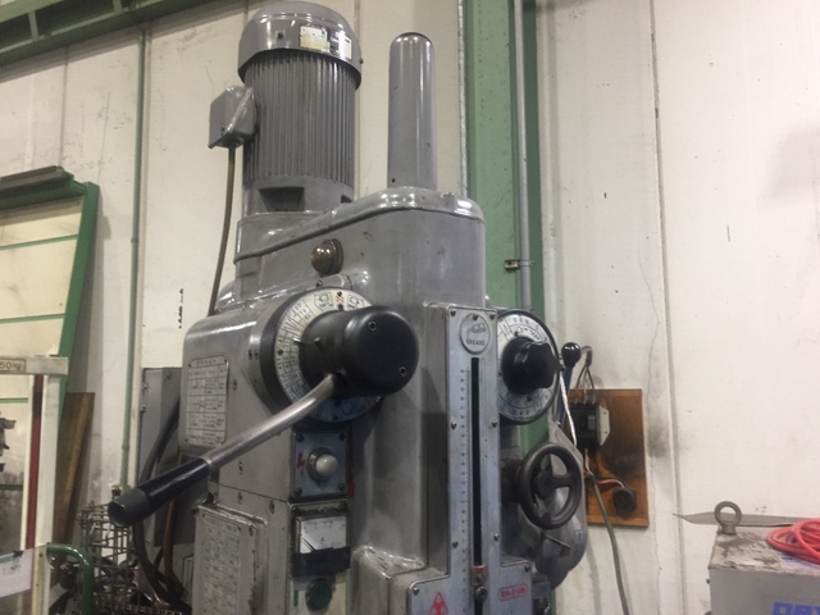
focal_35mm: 29
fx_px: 687
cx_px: 410
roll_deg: +0.2
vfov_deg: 48.2
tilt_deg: +6.6
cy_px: 308
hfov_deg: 61.7
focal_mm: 4.15
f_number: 2.2
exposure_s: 1/30
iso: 125
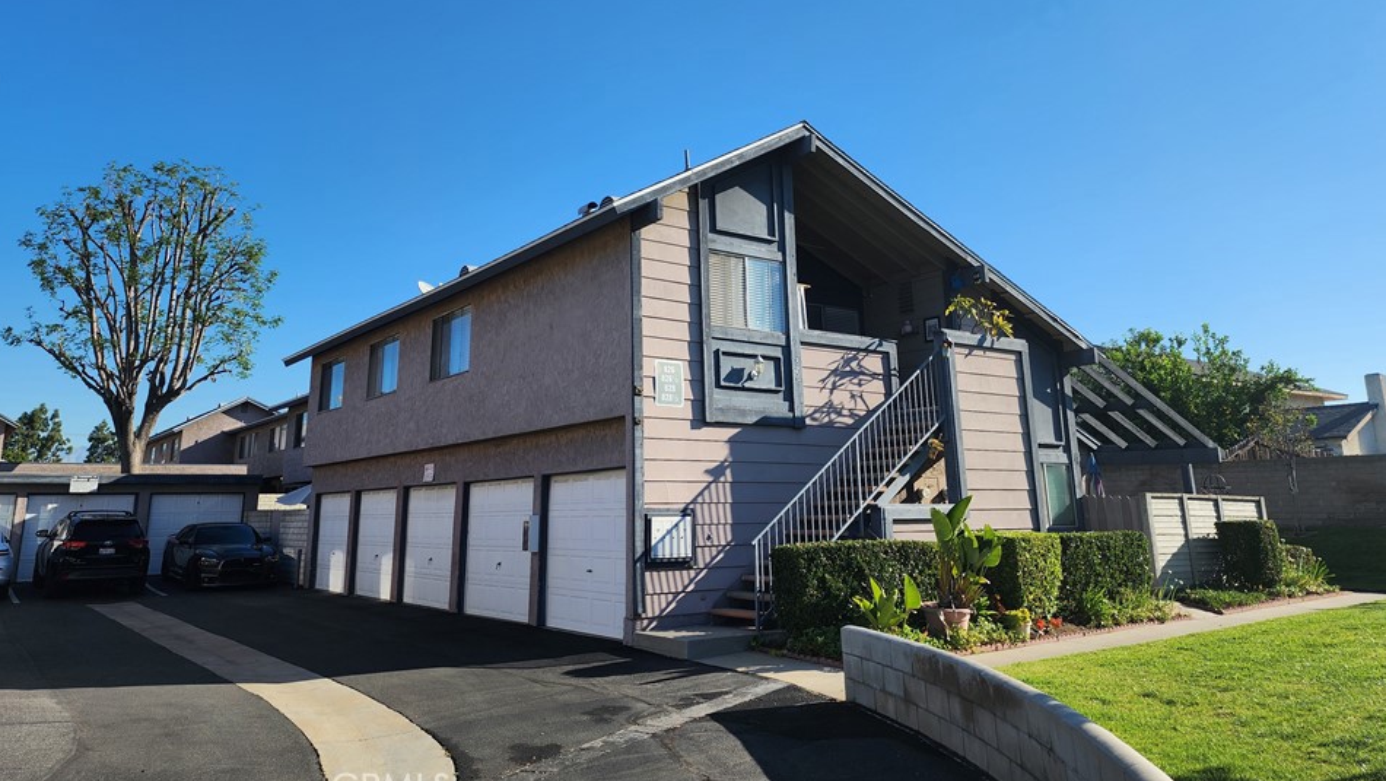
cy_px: 247
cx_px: 675
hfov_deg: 69.8
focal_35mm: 27
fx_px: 993
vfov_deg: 42.2
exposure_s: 1/775
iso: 12
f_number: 1.8
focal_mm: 6.4
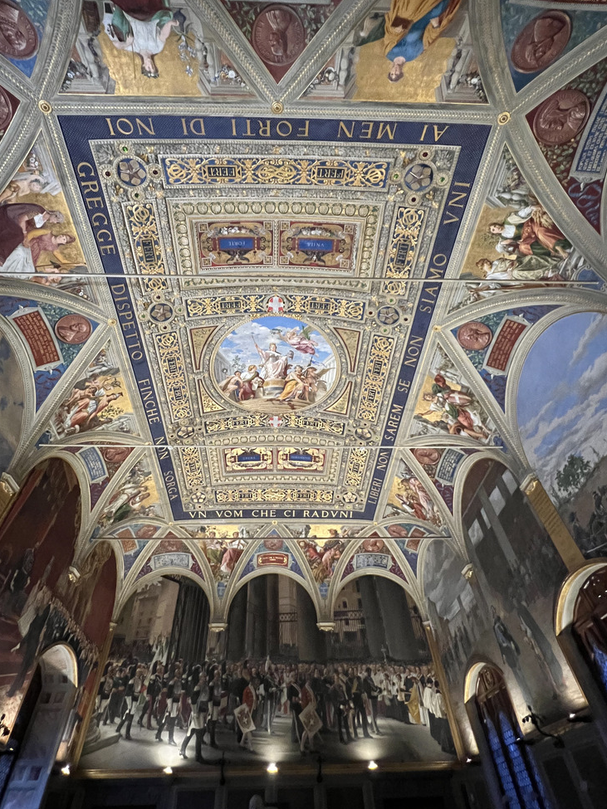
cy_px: 381
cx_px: 282
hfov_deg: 78.0
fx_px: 374
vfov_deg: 94.4
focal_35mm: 16
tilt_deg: +49.3
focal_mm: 1.57
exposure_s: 1/33
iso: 1000
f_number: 1.8
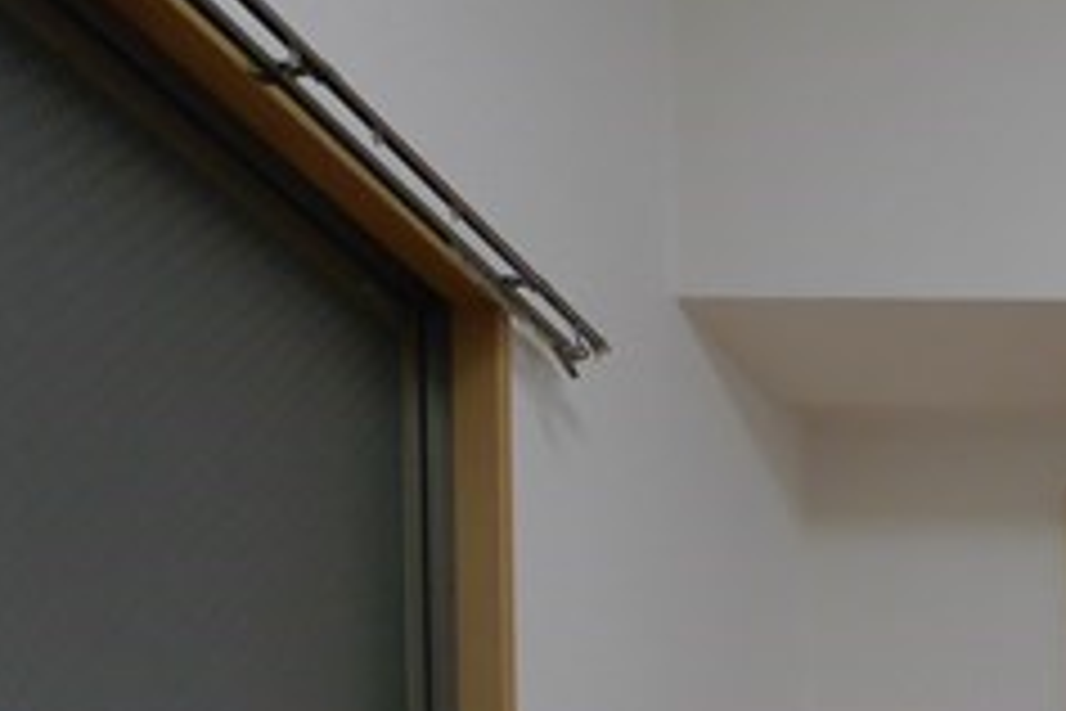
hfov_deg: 25.3
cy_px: 1282
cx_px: 1543
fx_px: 1865
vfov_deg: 17.5
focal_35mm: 63
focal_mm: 7
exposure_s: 1/60
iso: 500
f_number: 4
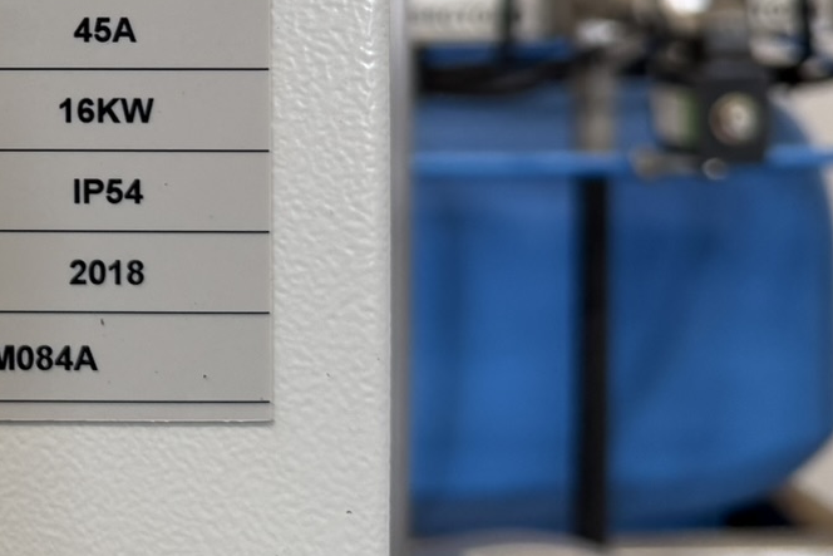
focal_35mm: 77
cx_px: -267
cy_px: -112
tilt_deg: -2.1
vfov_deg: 16.9
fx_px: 1782
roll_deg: +1.2
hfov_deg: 23.2
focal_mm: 6.76
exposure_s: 1/50
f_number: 1.78
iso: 160
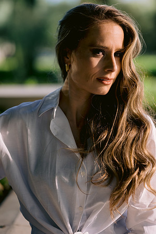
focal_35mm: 85
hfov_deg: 16.1
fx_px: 552
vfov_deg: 23.9
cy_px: 117
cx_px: 78
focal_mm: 85
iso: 200
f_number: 1.8
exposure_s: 1/4000
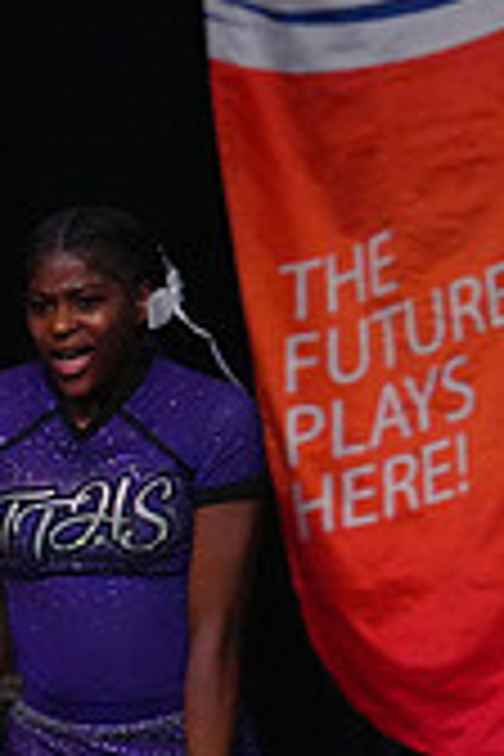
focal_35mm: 865
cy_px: 749
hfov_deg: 1.6
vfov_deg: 2.4
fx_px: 18164
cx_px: -724
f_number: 5.6
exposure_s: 1/1250
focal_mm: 250
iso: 16000
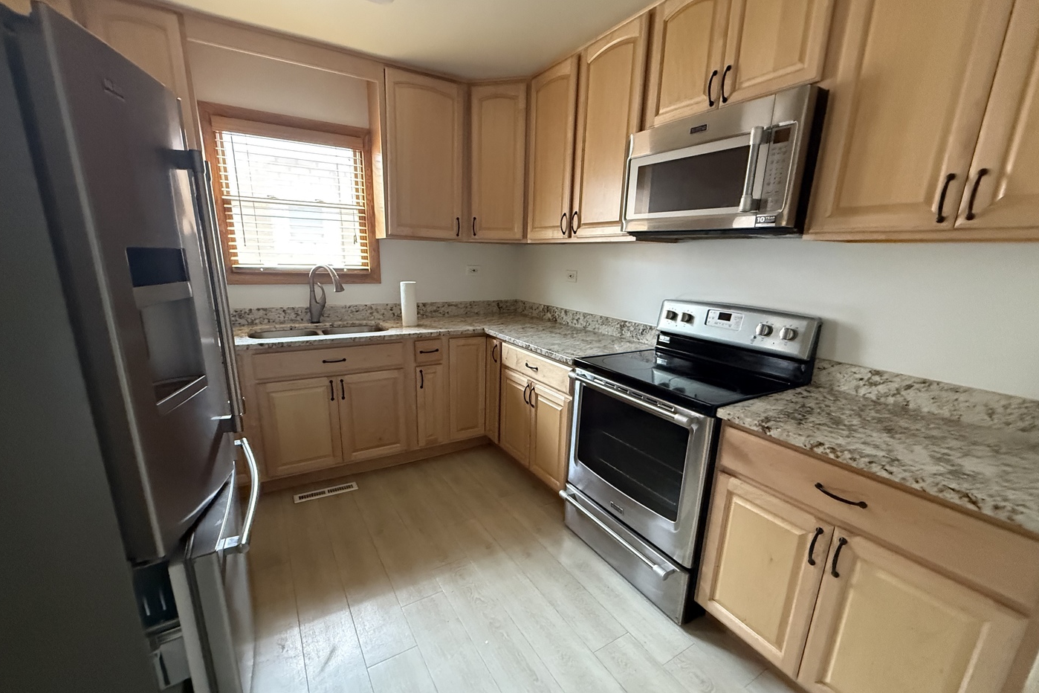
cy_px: 365
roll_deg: -1.5
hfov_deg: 100.4
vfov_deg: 77.3
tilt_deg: -12.5
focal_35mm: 15
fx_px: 433
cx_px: 520
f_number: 2.2
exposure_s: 1/60
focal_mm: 2.22
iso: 800
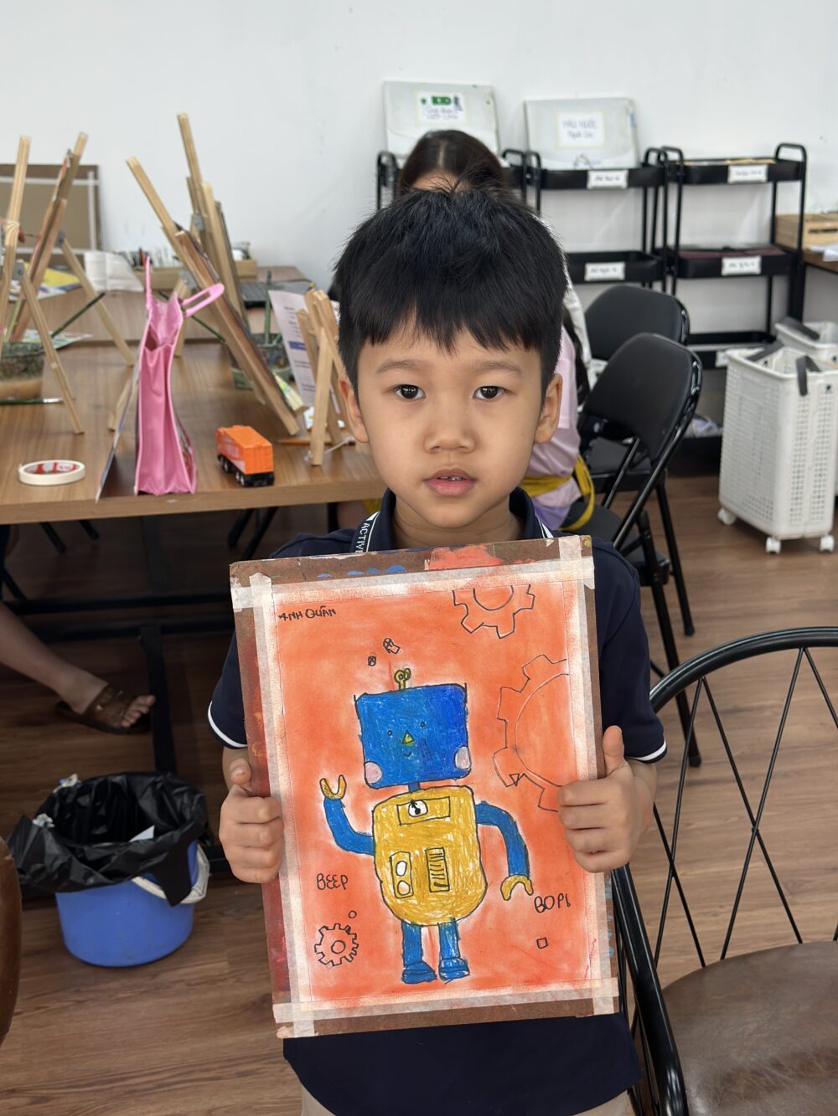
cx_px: 419
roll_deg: -1.3
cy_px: 558
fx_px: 1549
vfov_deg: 39.7
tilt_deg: -16.4
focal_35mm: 48
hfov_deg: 30.3
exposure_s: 1/183
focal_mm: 6.86
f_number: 1.78
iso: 80
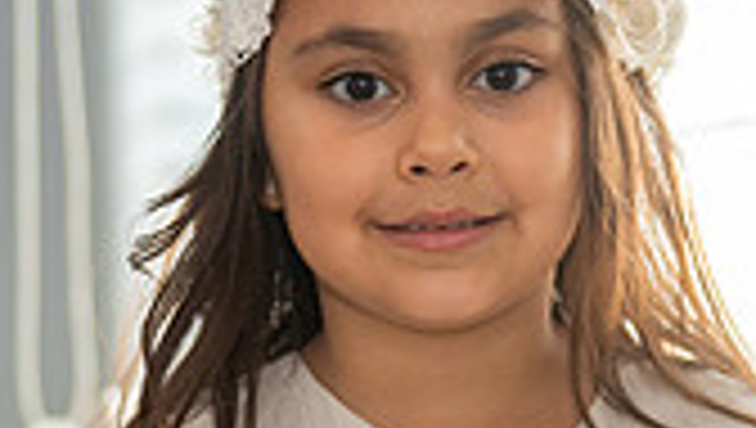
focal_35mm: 229
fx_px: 4596
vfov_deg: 5.3
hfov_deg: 9.4
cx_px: 432
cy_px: 578
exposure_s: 1/125
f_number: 2.8
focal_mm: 48
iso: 320
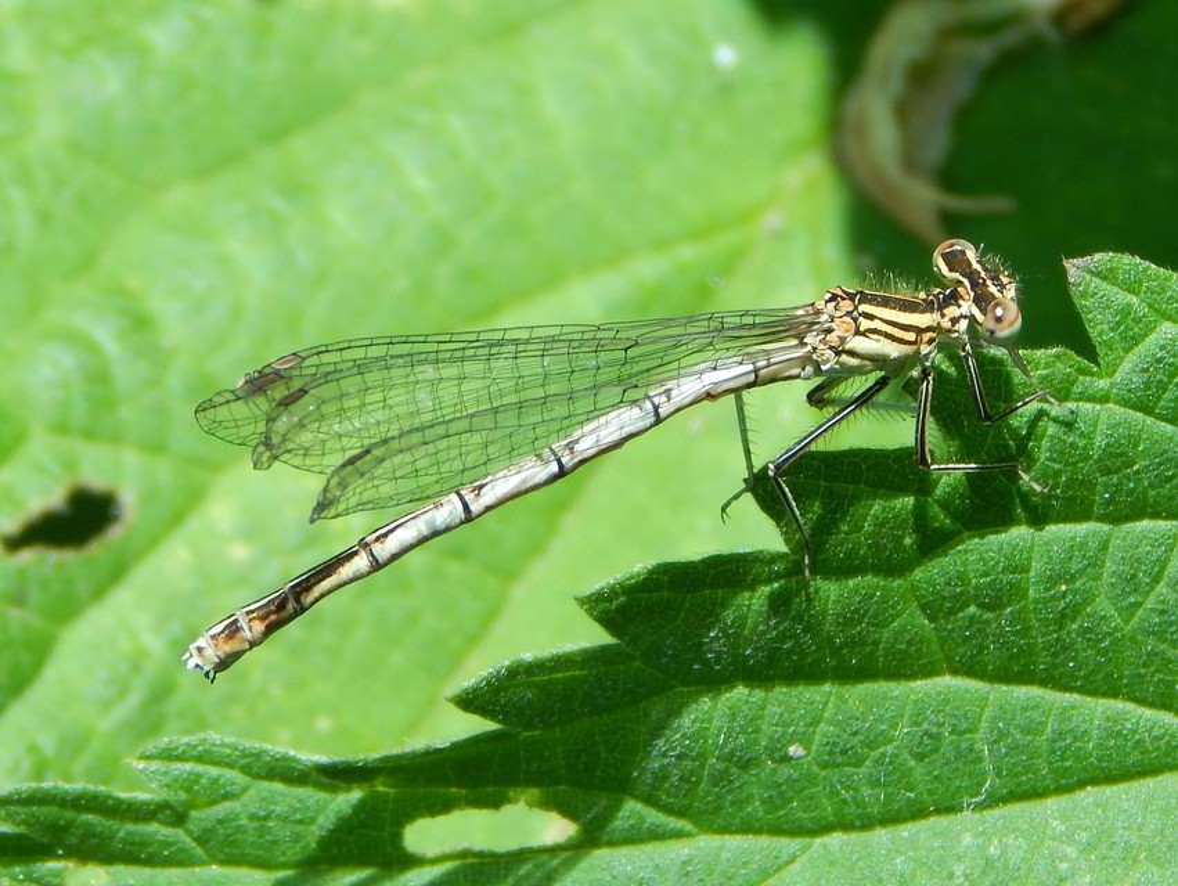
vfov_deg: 9.3
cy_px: 443
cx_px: 589
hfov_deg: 12.3
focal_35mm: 160
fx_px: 5450
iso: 125
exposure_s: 1/320
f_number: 5.1
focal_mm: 28.7
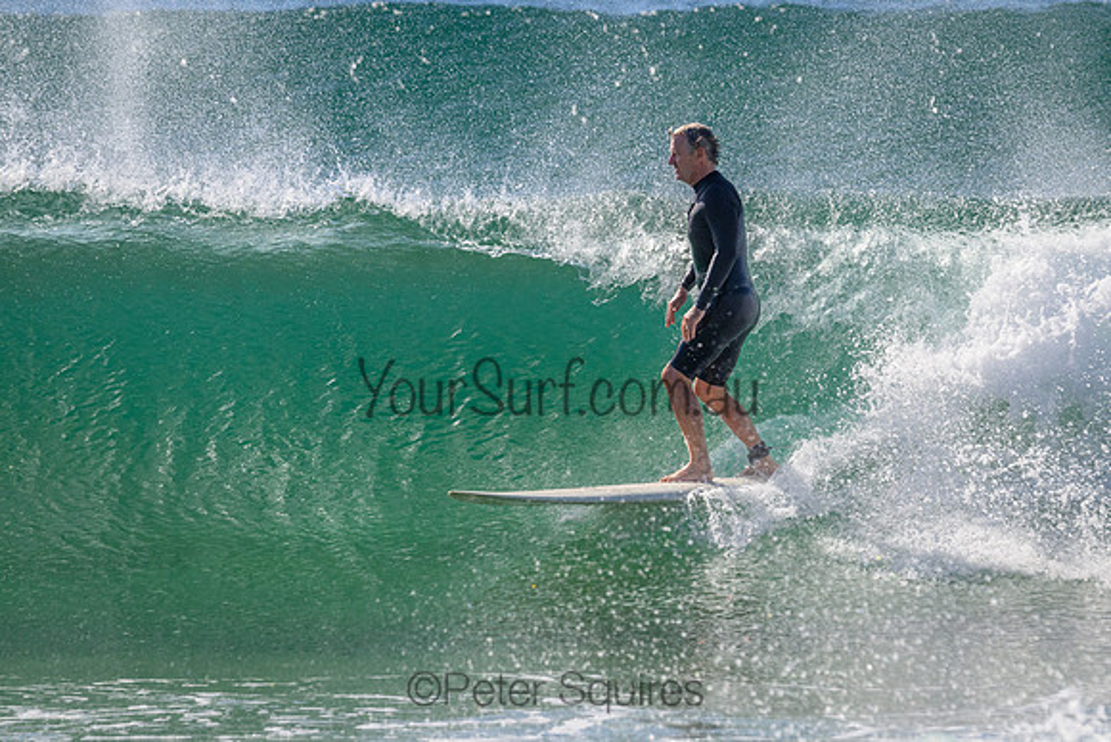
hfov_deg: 3.5
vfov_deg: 2.3
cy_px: 332
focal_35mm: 592
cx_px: 657
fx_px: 18264
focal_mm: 500
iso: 900
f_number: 11
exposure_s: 1/1600
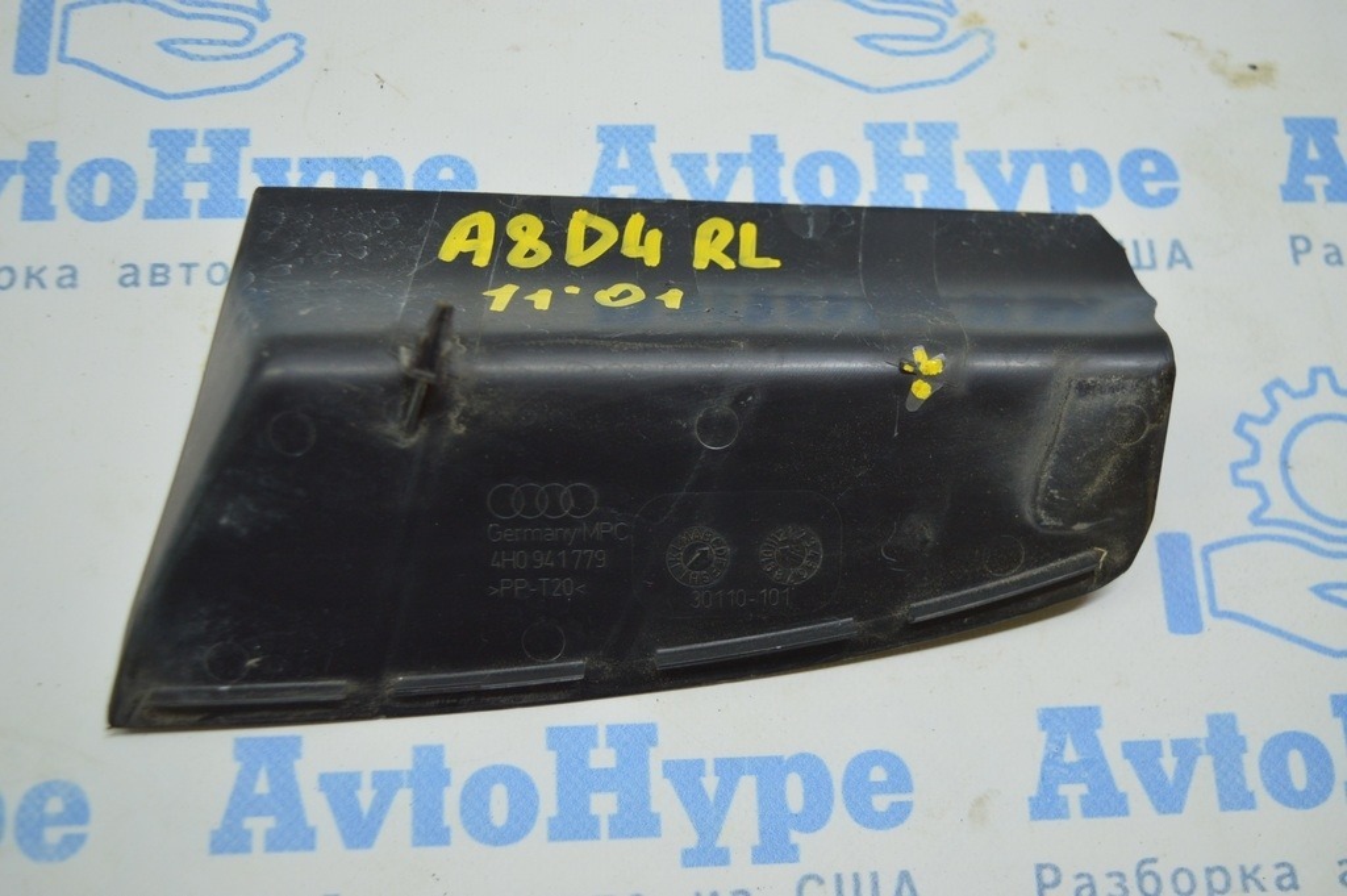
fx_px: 1458
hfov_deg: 49.6
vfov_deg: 34.2
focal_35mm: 39
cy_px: 448
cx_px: 674
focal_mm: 26
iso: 400
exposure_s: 1/60
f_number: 4
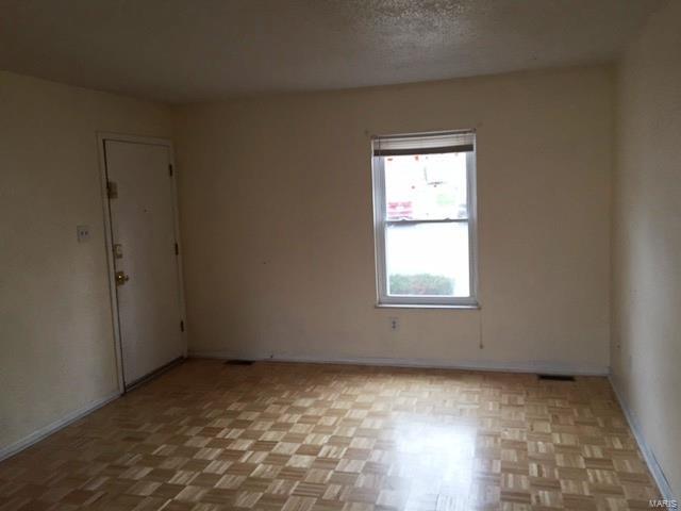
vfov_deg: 48.2
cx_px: 340
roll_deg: +2.3
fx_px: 571
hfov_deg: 61.7
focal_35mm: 29
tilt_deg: -6.9
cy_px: 256
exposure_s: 1/30
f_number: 2.2
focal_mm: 4.15
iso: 50
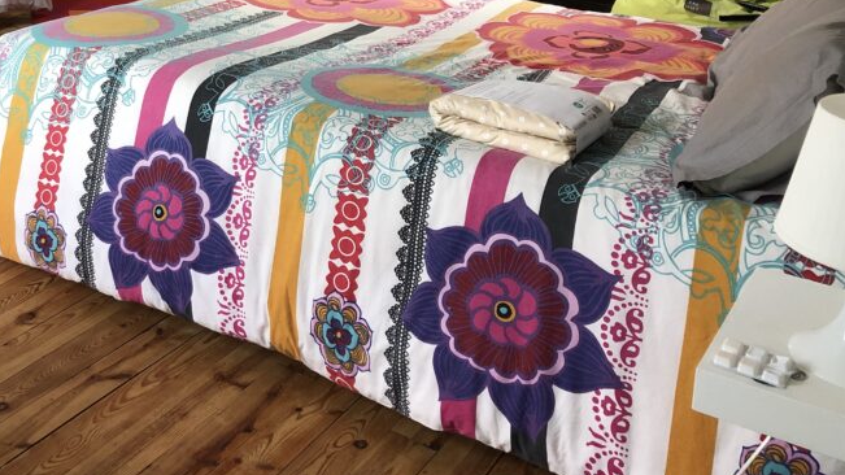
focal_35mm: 48
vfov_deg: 23.9
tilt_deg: -14.1
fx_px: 1075
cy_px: 13
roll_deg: +0.0
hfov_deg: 41.8
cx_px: 226
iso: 25
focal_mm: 4
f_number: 1.8
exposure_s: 1/30
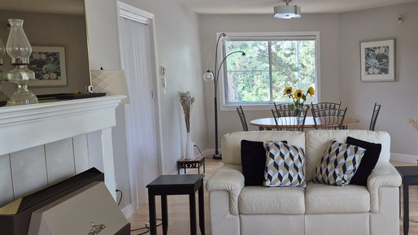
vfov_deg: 30.4
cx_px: 312
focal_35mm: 39
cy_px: 136
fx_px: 432
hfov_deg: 49.6
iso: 80
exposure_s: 1/120
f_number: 1.8
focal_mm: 5.4
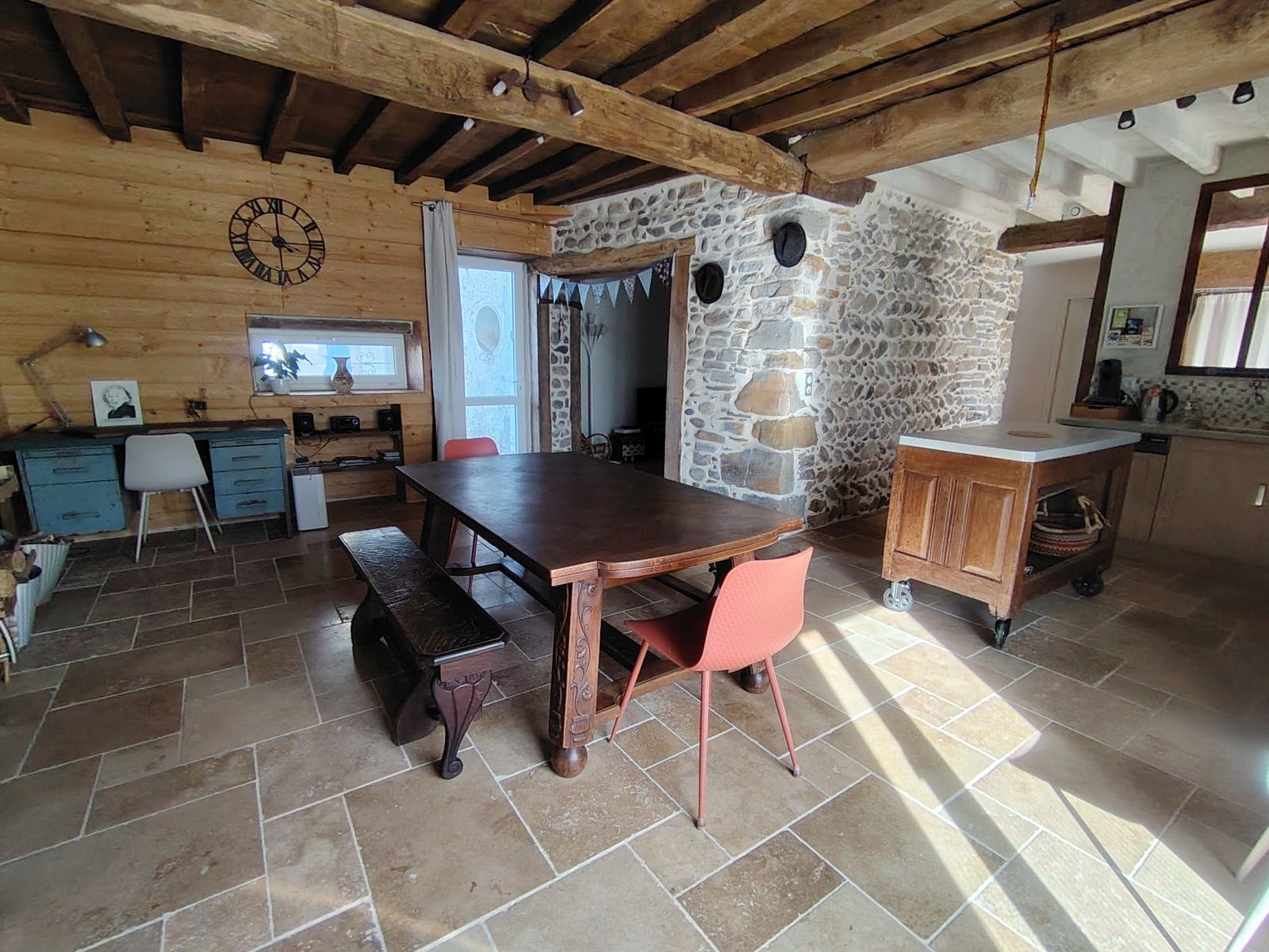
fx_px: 623
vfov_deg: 74.7
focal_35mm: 17
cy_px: 476
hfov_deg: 91.0
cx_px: 634
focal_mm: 1.42
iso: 161
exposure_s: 1/100
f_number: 2.2
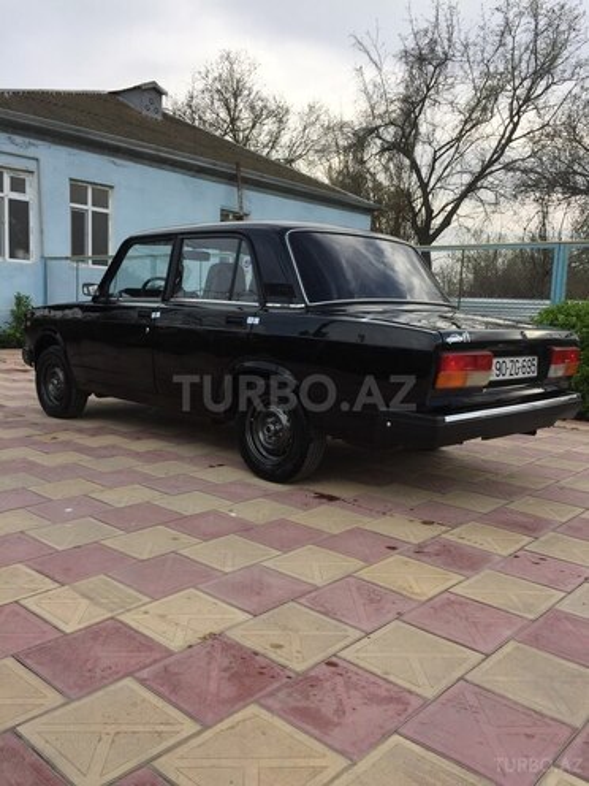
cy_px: 393
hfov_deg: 48.2
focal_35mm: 29
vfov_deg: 61.7
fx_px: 658
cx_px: 294
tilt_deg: -5.4
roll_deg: -2.3
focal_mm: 4.15
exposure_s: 1/482
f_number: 2.2
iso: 32
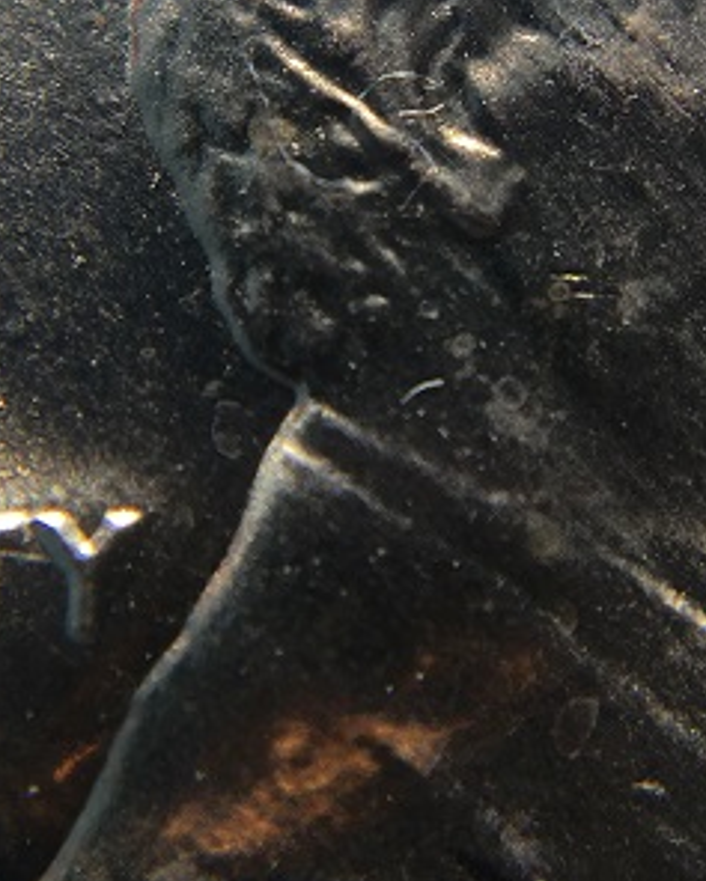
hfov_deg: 22.8
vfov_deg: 27.9
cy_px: 208
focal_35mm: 67
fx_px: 1749
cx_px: 359
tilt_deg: -80.6
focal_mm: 4.15
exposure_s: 1/155
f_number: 2.2
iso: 32
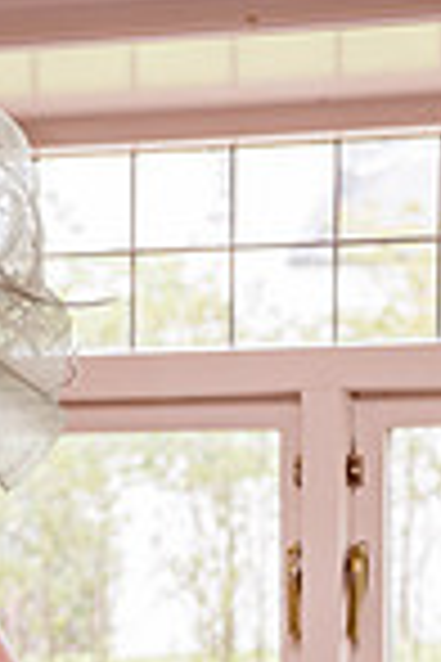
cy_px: 973
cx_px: 266
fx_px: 3252
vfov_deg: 11.2
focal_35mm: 177
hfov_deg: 7.8
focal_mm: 58
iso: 400
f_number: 5.6
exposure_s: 1/100
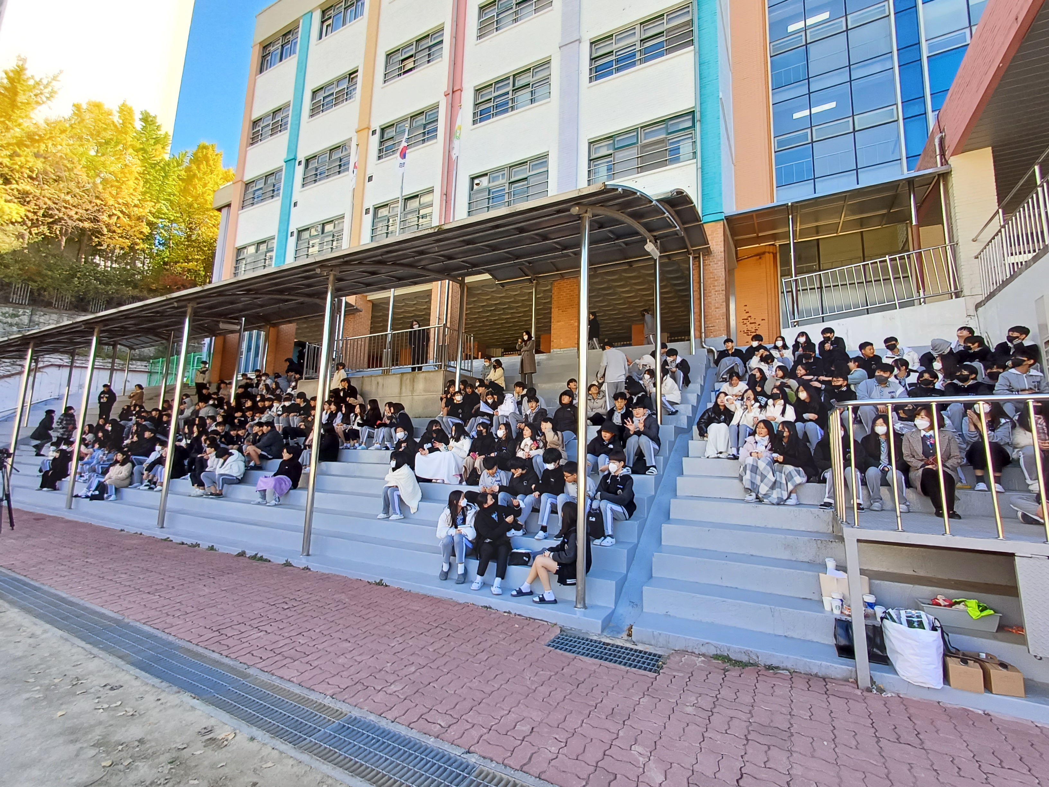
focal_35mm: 16
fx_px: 485
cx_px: 524
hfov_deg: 94.5
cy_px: 394
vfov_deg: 78.1
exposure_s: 1/133
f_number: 2.2
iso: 40
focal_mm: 1.64
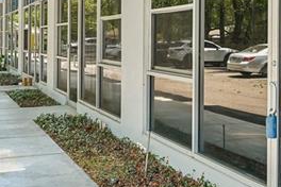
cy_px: 34
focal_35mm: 62
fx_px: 484
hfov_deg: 32.4
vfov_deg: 21.6
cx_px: 153
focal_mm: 16
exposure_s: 1/8
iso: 50
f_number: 8
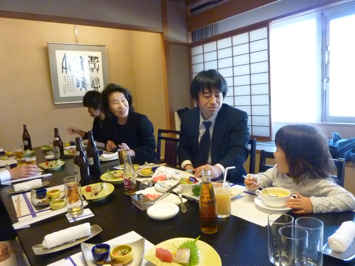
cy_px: 133
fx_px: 256
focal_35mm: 25
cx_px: 178
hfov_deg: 69.4
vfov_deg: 54.9
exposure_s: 1/60
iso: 800
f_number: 3.3
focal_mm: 4.1
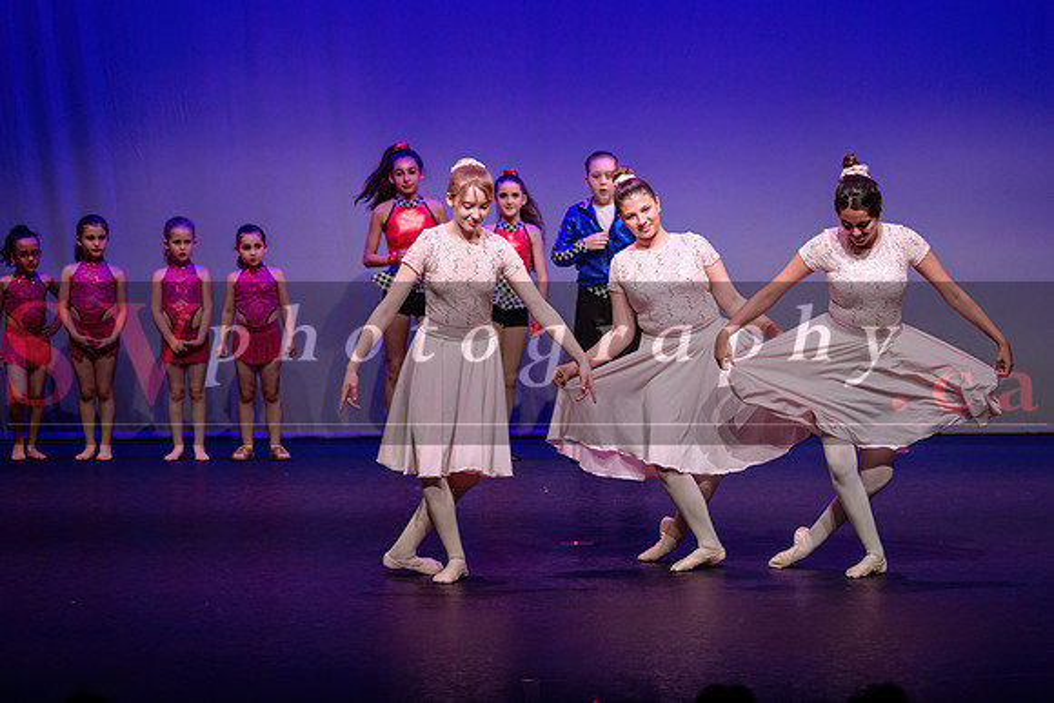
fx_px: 4343
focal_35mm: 148
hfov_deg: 13.8
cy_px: 276
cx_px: 641
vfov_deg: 9.3
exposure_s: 1/640
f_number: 2.8
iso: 1000
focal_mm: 122
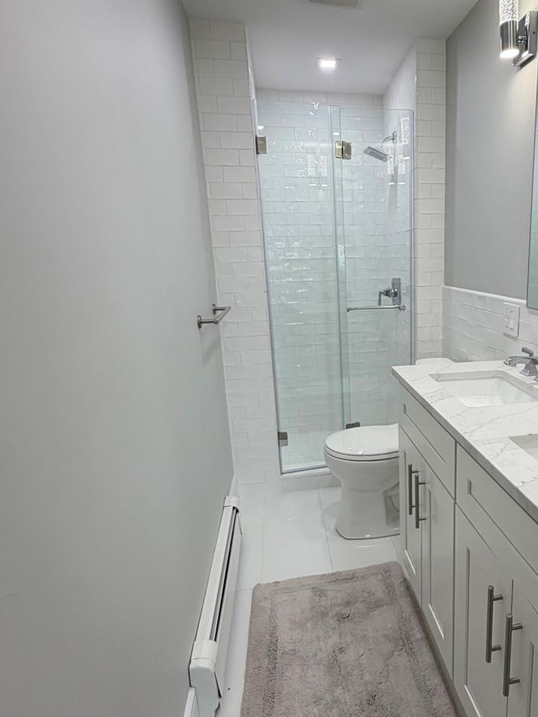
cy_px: 367
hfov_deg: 56.7
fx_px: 477
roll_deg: +0.9
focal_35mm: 23
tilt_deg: -12.2
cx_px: 385
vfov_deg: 73.9
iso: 100
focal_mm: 2.22
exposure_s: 1/120
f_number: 2.2
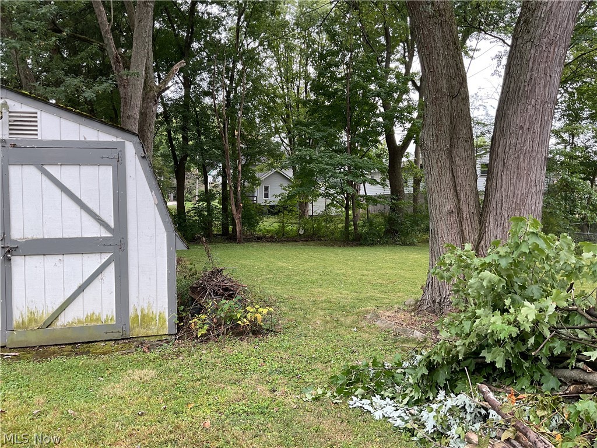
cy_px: 224
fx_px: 500
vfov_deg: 48.2
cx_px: 298
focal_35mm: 29
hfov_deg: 61.7
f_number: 1.8
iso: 20
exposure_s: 1/120
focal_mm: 3
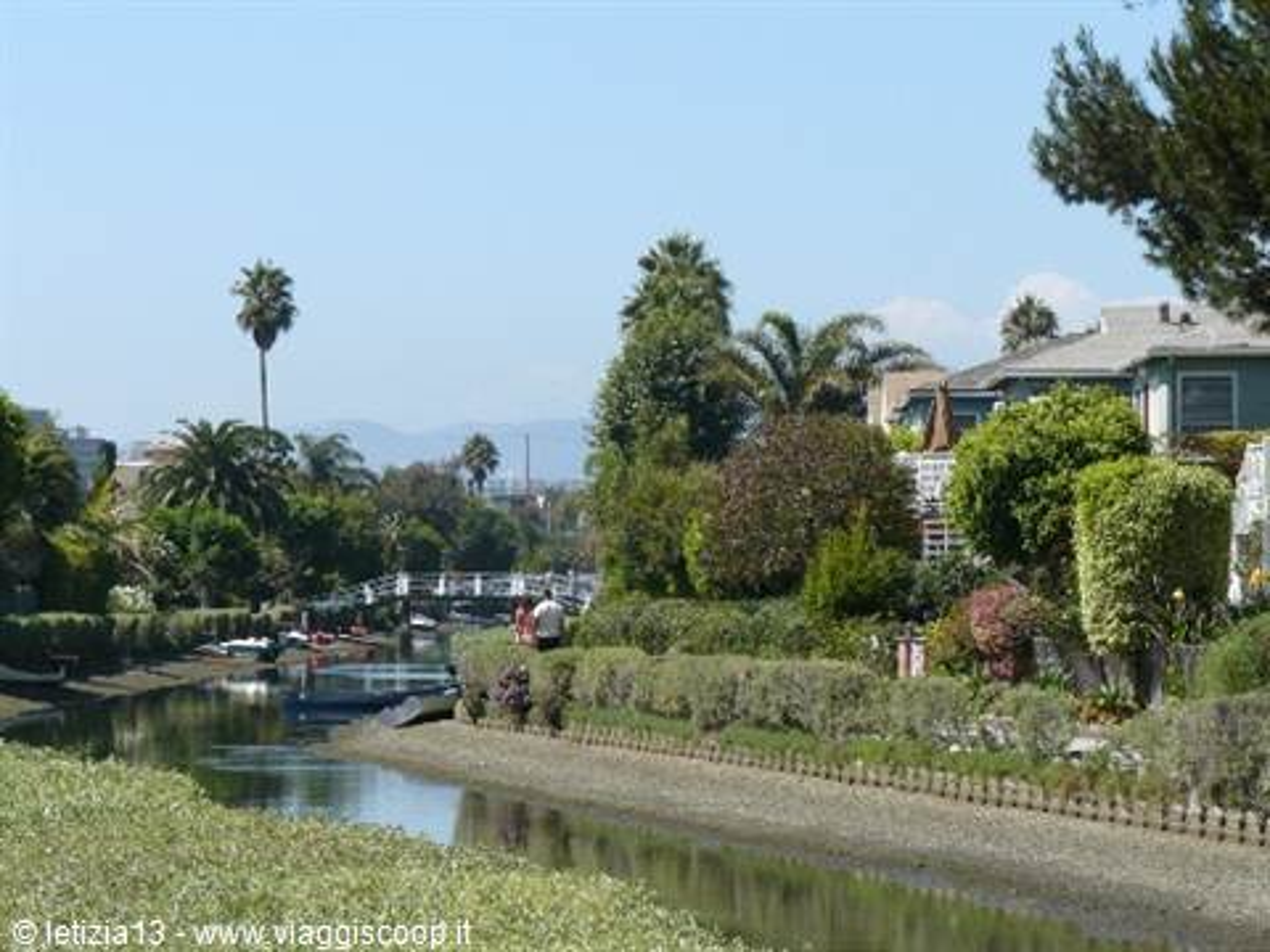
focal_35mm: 144
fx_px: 5283
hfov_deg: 13.7
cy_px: 476
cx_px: 635
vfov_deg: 10.3
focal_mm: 24.1
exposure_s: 1/320
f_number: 5.6
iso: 100
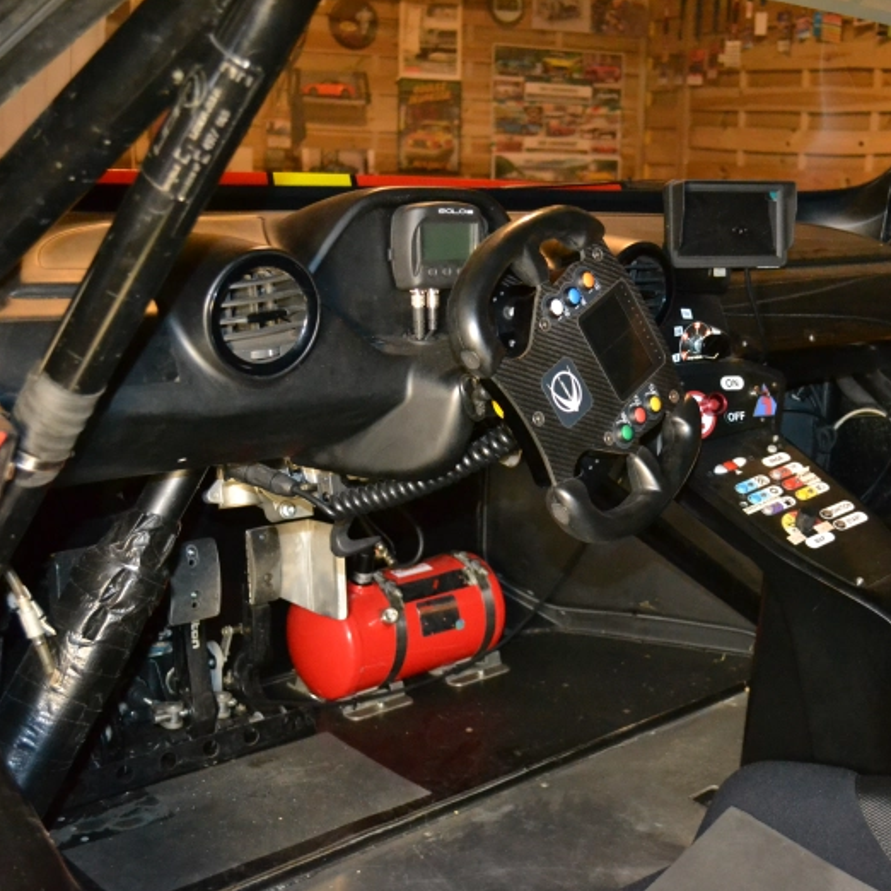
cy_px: 450
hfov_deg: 38.7
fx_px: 1252
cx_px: 594
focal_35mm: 43
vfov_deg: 39.2
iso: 3200
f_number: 4
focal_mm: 22
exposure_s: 1/60
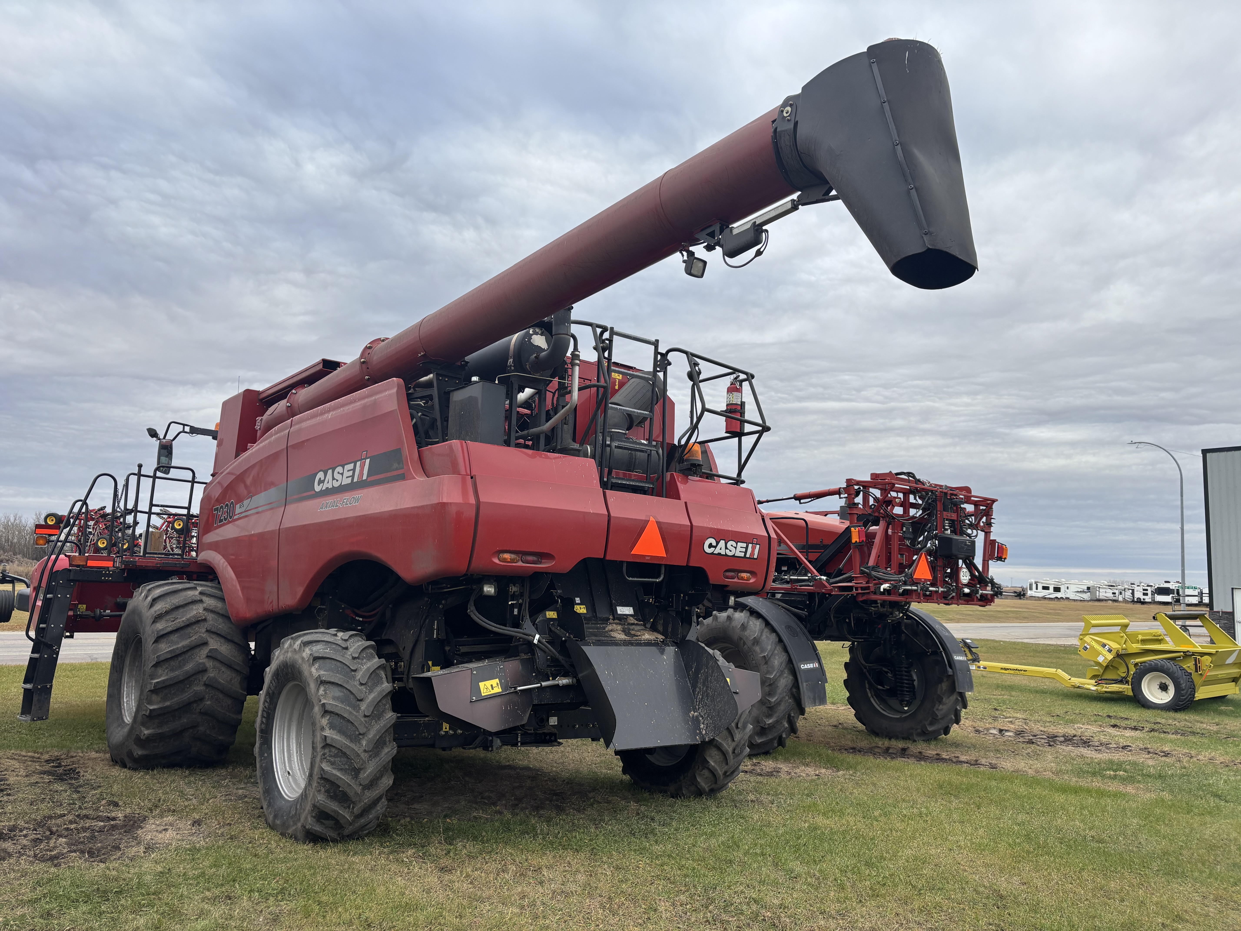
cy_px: 466
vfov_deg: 53.1
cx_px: 620
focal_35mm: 26
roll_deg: -1.2
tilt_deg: +6.4
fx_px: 932
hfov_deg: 67.3
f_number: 1.6
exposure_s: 1/1178
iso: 50
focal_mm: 5.96
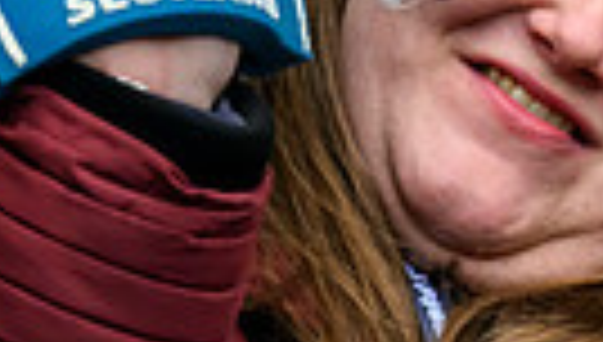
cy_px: 146
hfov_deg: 0.9
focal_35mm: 2535
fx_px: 40614
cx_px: 1274
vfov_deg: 0.5
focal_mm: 560
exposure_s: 1/1000
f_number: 4
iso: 3200
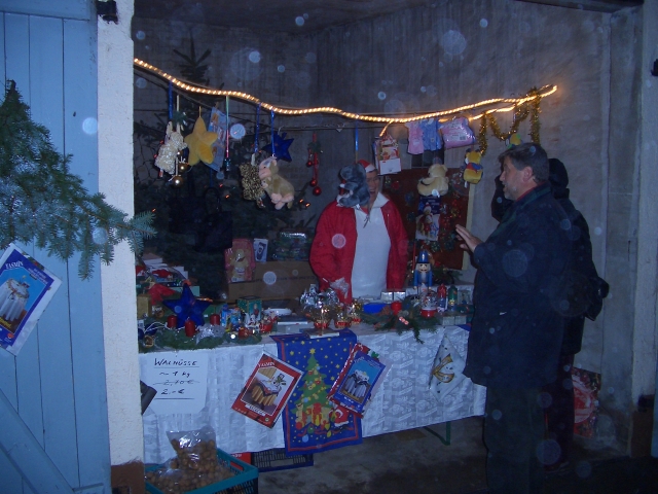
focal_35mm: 35
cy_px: 247
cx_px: 329
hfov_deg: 52.6
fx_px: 665
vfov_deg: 40.7
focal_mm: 5.8
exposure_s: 1/40
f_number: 2.6
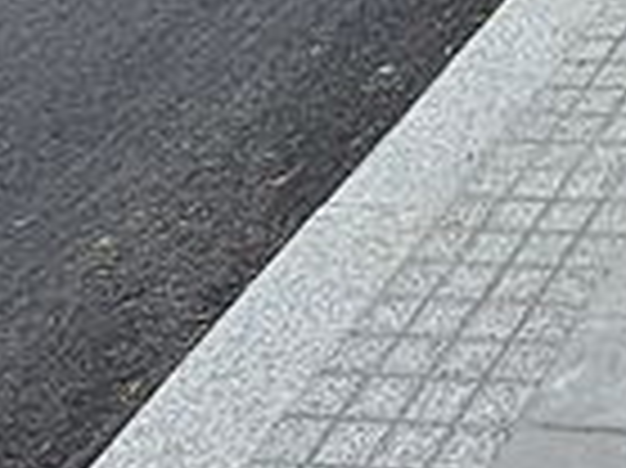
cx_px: 982
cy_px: -338
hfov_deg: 17.9
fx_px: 1735
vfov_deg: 13.9
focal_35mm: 96
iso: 40
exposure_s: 1/833
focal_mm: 1.42
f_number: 2.2
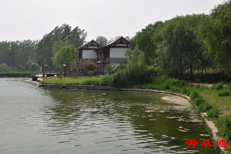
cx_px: 116
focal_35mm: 51
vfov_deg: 26.4
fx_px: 327
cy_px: 77
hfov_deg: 38.9
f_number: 13
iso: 200
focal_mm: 34
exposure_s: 1/160
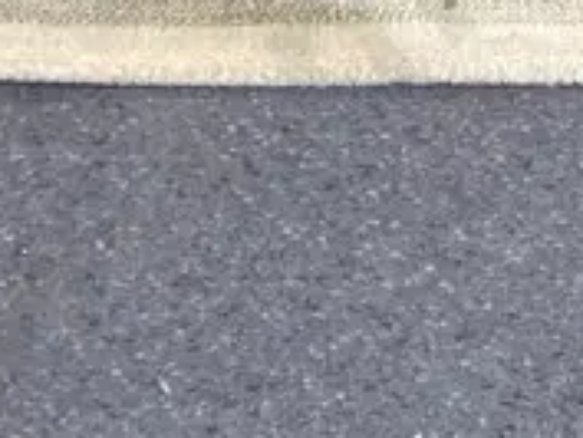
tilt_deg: -41.0
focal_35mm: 162
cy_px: -543
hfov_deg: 11.1
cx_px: 1140
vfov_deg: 8.5
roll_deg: -1.9
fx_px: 2730
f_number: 1.8
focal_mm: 3.99
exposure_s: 1/50
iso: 80
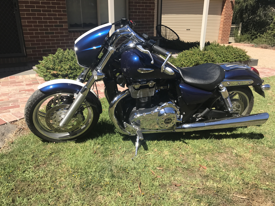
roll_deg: +0.2
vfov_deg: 49.7
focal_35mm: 28
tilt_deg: -20.2
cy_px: 103
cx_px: 138
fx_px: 222
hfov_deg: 63.4
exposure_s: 1/1742
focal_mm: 3.99
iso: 20
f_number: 1.8
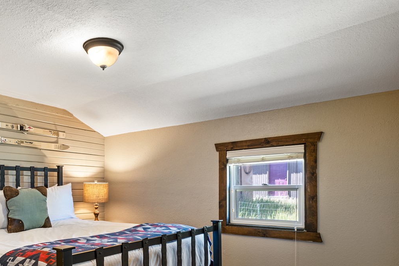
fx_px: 299
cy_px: 186
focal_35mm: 27
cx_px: 126
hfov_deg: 65.2
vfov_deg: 46.8
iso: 100
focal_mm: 16
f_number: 7.1
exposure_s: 1/1.25
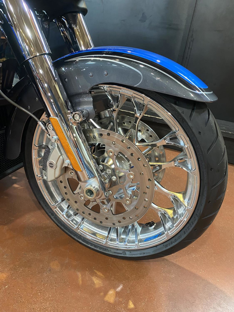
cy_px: 156
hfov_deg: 53.1
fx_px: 234
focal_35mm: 26
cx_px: 117
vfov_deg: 67.3
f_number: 1.8
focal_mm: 4.25
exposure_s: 1/60
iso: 320
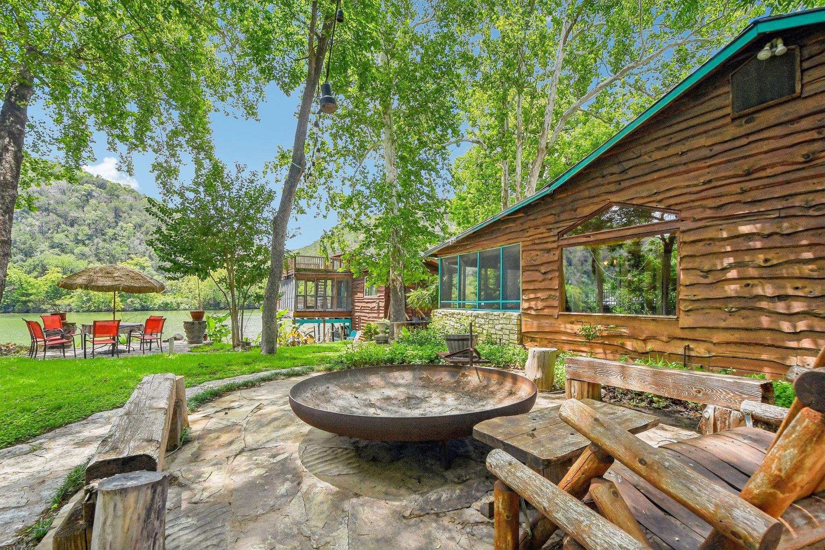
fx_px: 344
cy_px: 275
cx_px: 412
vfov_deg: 77.3
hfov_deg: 100.4
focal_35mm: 15
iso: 400
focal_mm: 10
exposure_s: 1/500
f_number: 8
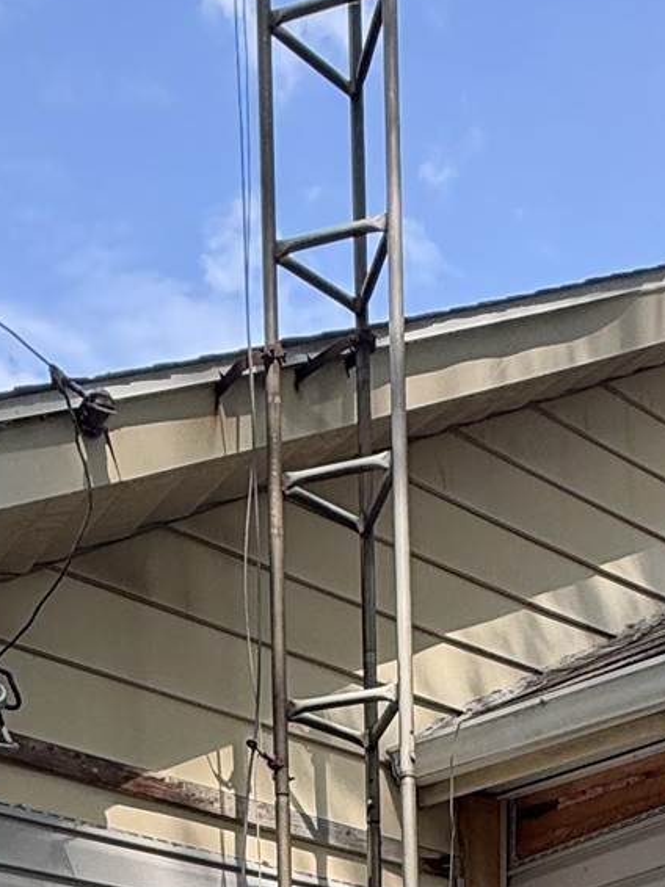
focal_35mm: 57
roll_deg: +1.7
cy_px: 1330
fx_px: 1461
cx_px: 309
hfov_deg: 25.6
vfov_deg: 25.4
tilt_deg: +1.9
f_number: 2.2
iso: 64
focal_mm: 2.22
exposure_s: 1/475
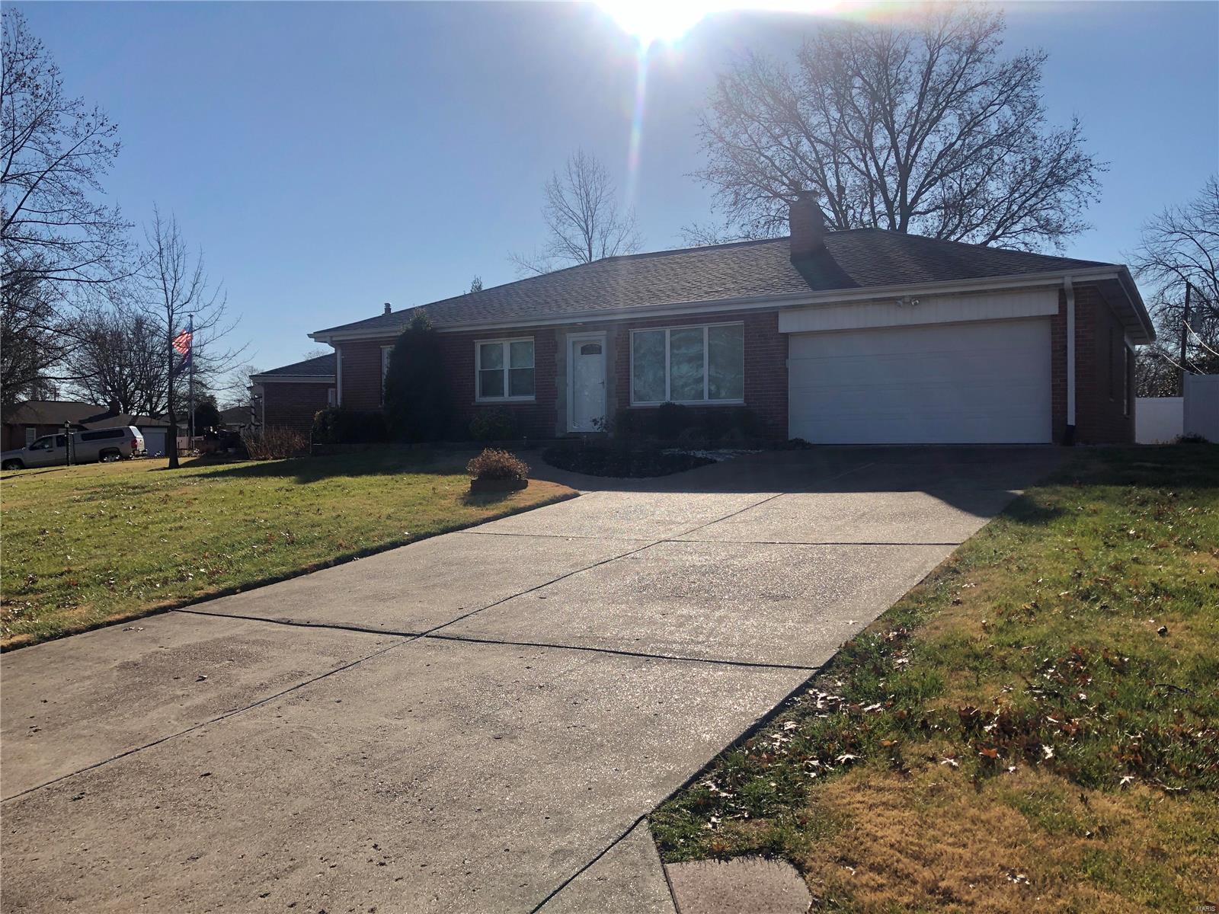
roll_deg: +1.1
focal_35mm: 28
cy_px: 457
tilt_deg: -0.2
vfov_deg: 49.7
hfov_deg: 63.4
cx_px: 610
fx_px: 986
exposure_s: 1/3745
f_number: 1.8
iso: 25
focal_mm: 3.99
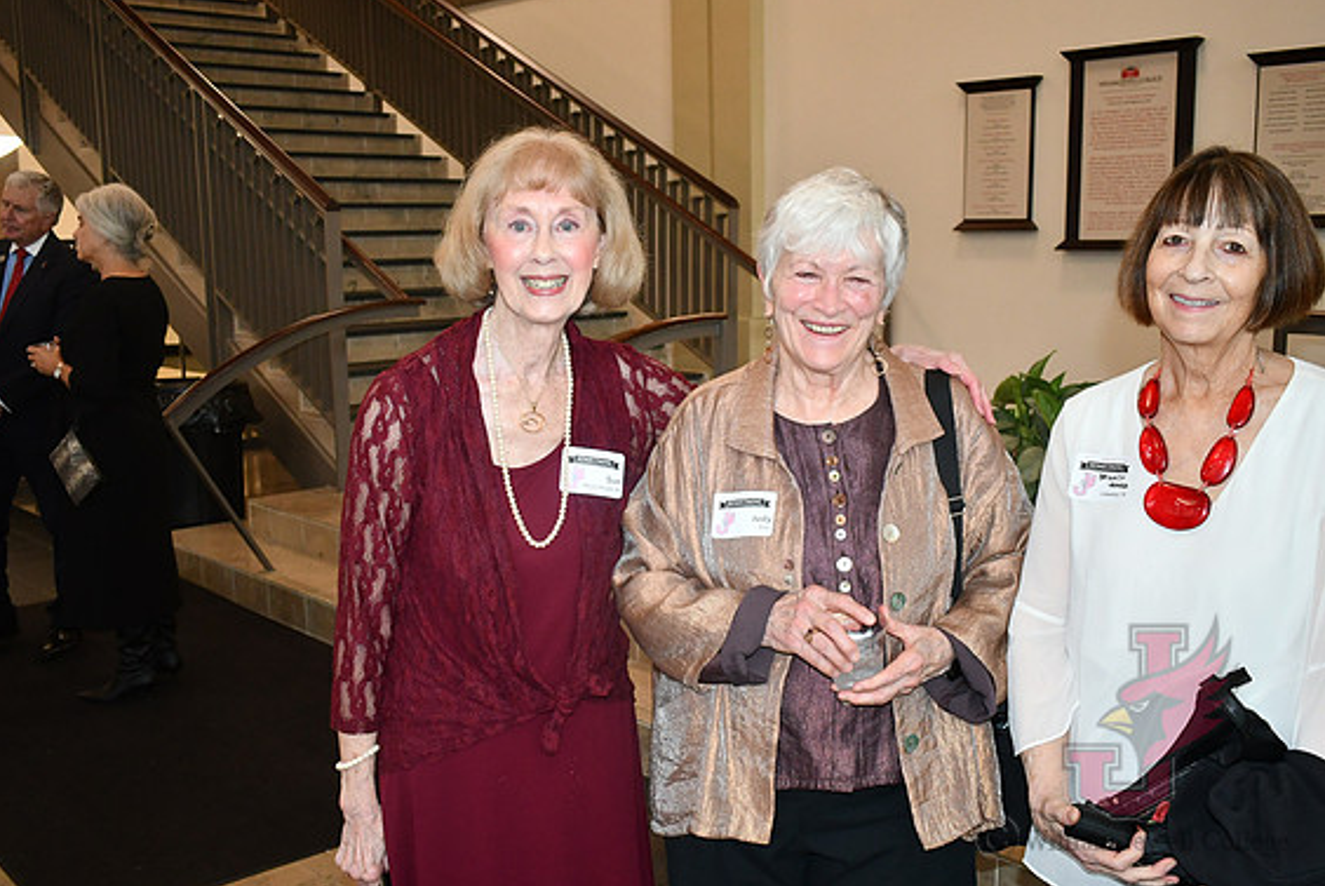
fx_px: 1363
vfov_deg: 36.0
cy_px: 441
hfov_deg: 51.8
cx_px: 653
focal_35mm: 37
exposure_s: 1/60
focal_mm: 18
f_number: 3.5
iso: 1000
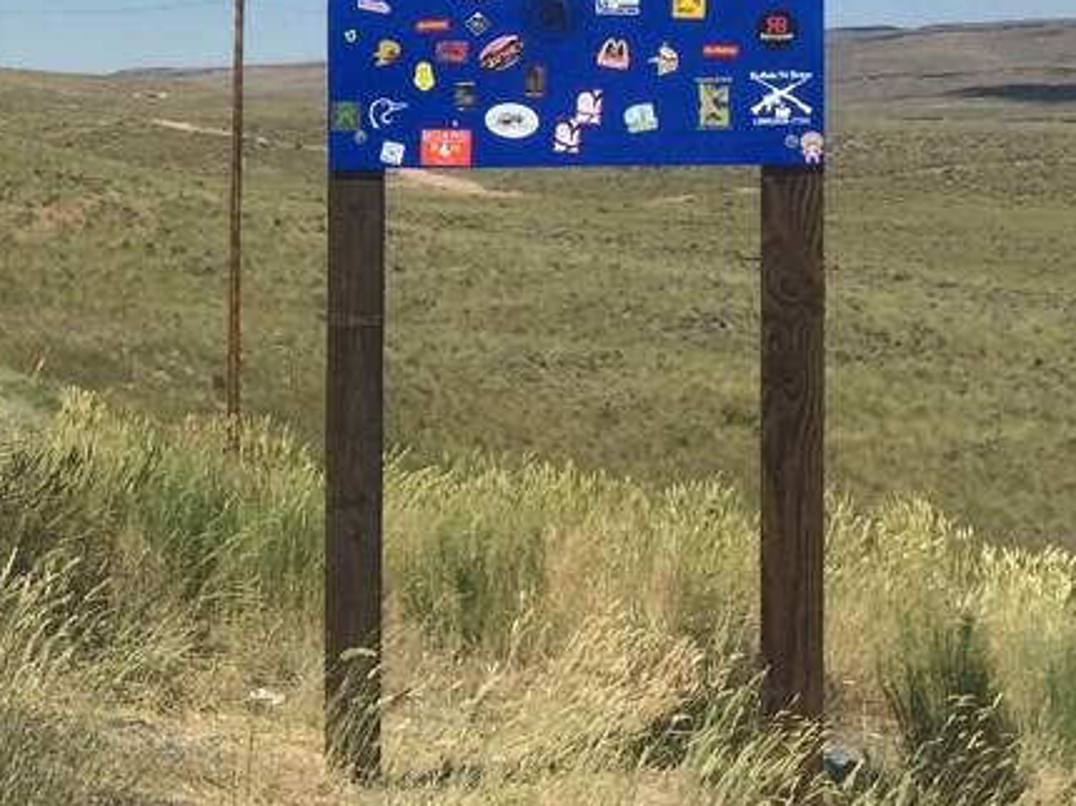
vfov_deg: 17.9
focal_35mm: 81
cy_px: 95
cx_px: -178
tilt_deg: +0.8
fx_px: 2516
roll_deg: +2.2
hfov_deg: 22.4
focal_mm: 4.15
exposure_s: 1/3731
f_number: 2.2
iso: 32
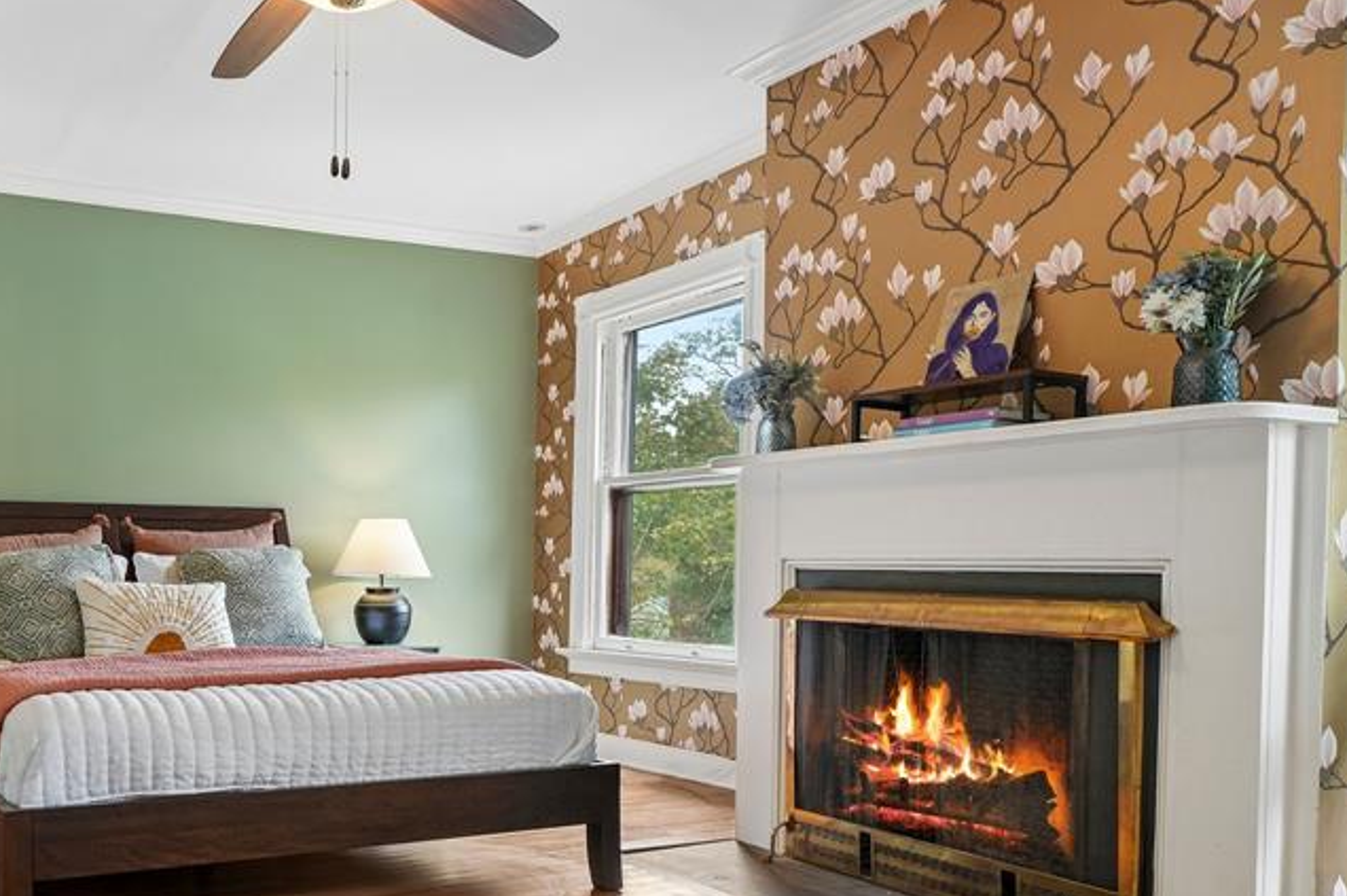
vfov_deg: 43.5
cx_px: 294
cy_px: 580
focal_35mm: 30
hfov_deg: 58.4
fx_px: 1108
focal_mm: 18.4
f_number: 5.6
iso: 400
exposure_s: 1/20
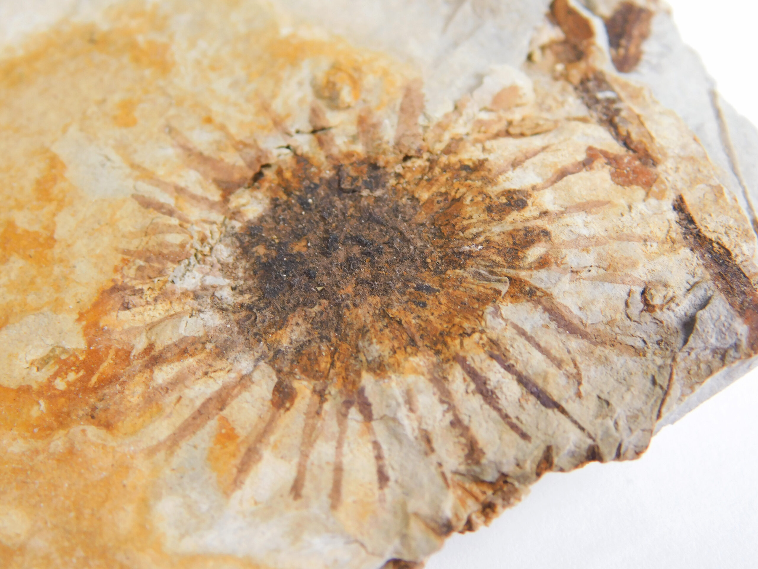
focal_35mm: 80
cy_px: 284
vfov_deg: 18.4
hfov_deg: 24.4
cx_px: 379
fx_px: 1752
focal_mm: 14.2
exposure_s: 1/80
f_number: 4.4
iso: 125
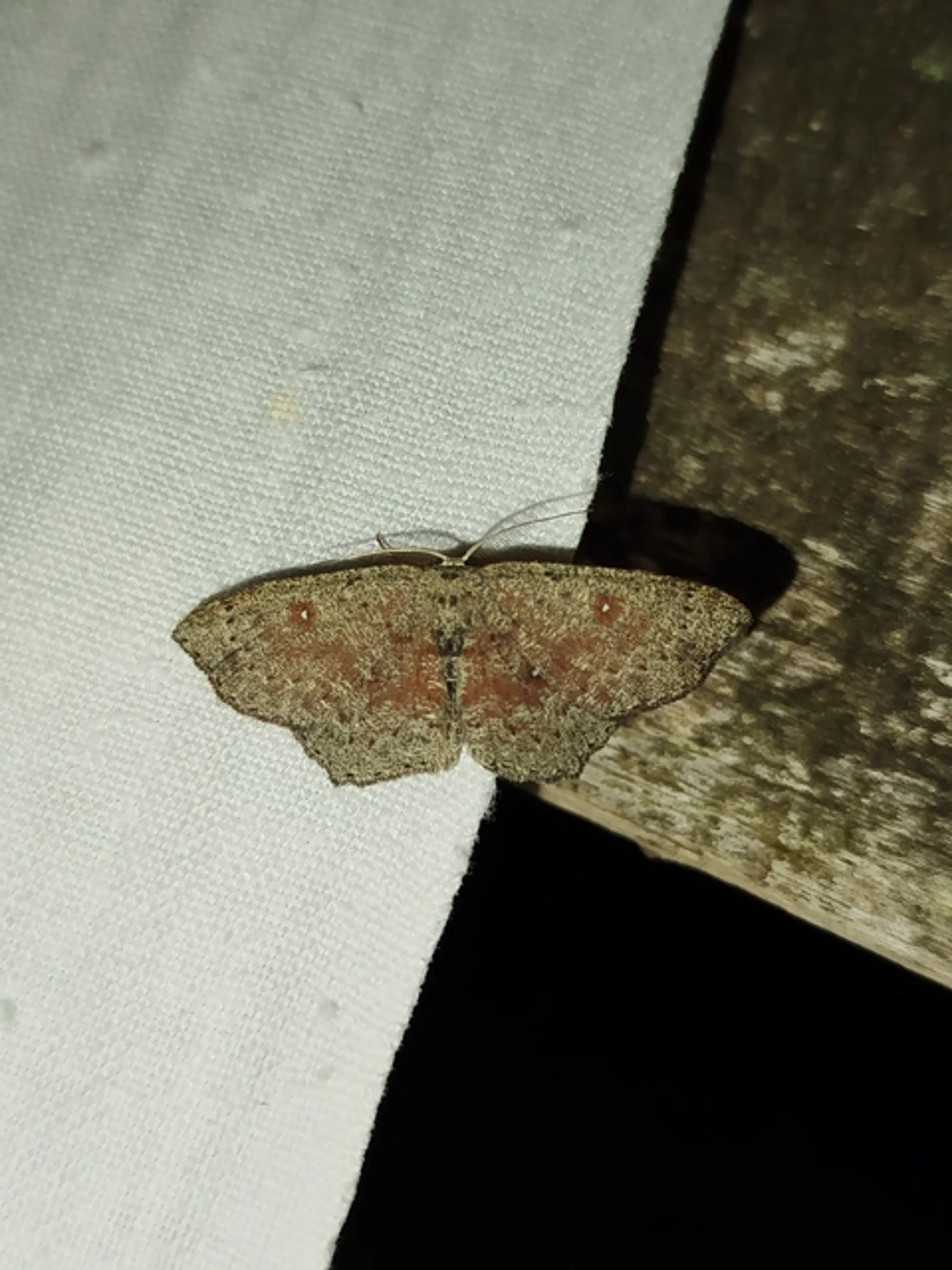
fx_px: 1833
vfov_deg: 38.2
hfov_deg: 29.1
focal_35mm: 50
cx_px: 476
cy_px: 635
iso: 80
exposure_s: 1/100
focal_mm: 5.31
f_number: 1.7
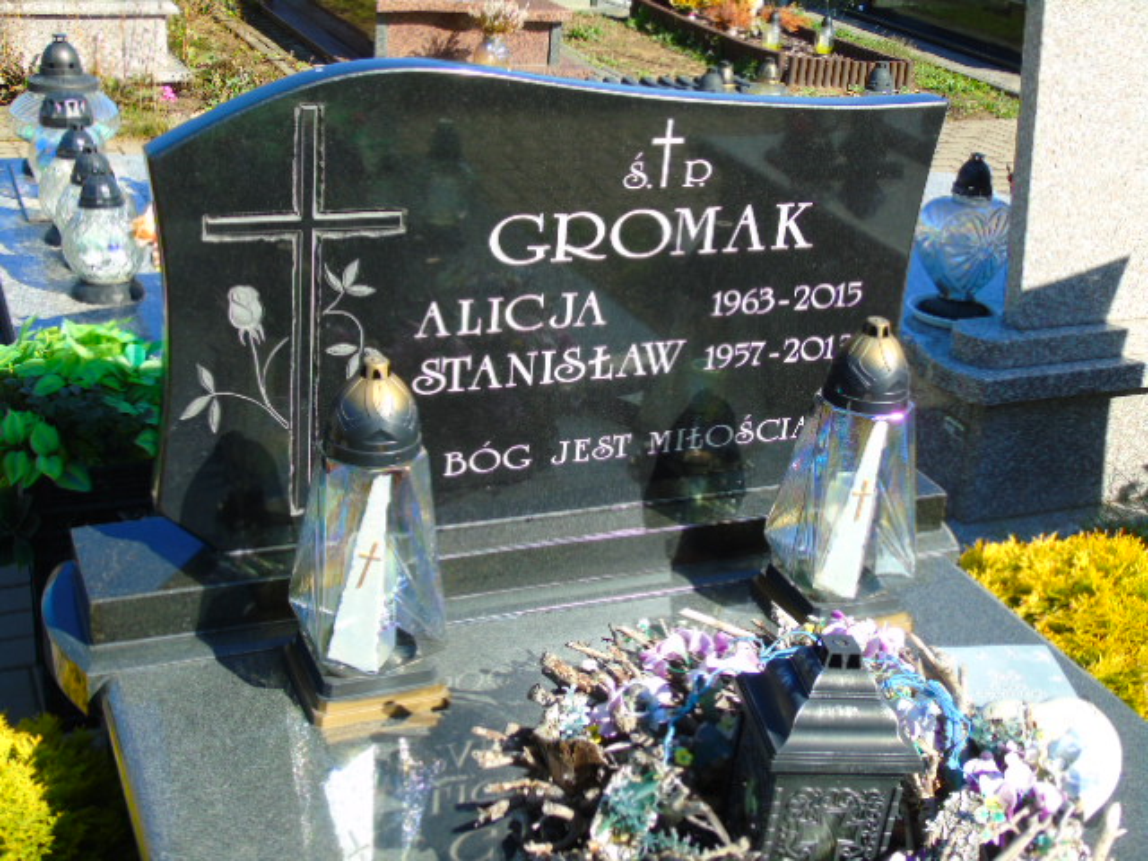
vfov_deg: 31.5
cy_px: 430
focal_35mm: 46
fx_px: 1526
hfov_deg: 41.2
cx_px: 574
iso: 80
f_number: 4.1
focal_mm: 8.2
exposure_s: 1/320
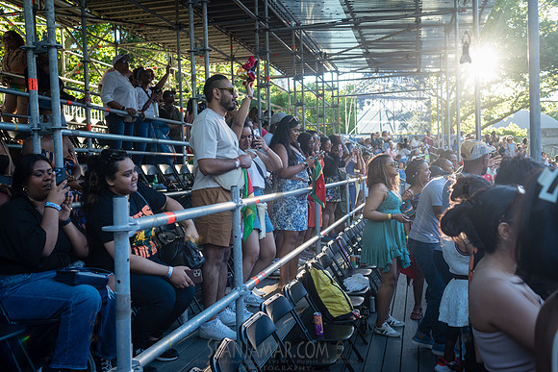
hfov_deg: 54.4
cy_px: 186
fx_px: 543
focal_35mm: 35
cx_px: 279
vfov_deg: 37.9
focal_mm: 35
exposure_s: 1/400
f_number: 4
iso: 1000
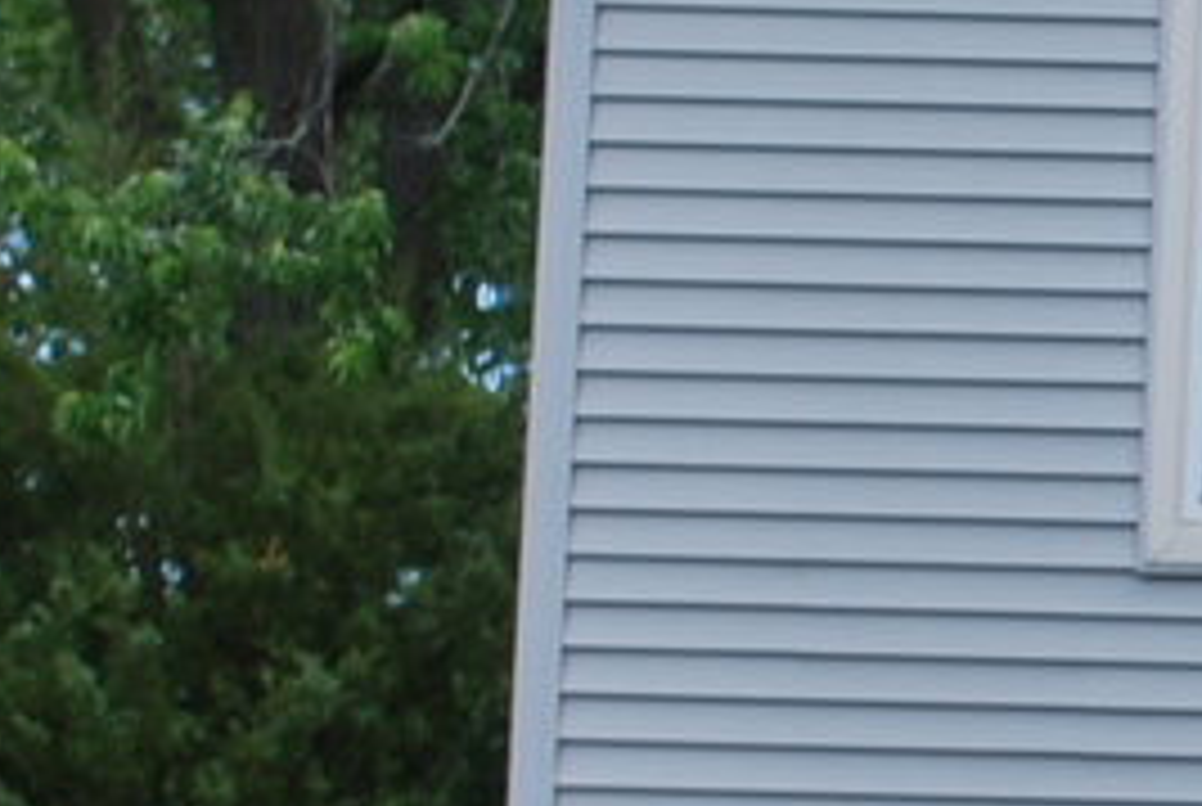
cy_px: 410
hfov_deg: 6.3
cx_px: 3271
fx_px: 10301
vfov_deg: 4.5
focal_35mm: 308
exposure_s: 1/160
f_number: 6.3
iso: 100
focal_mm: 34
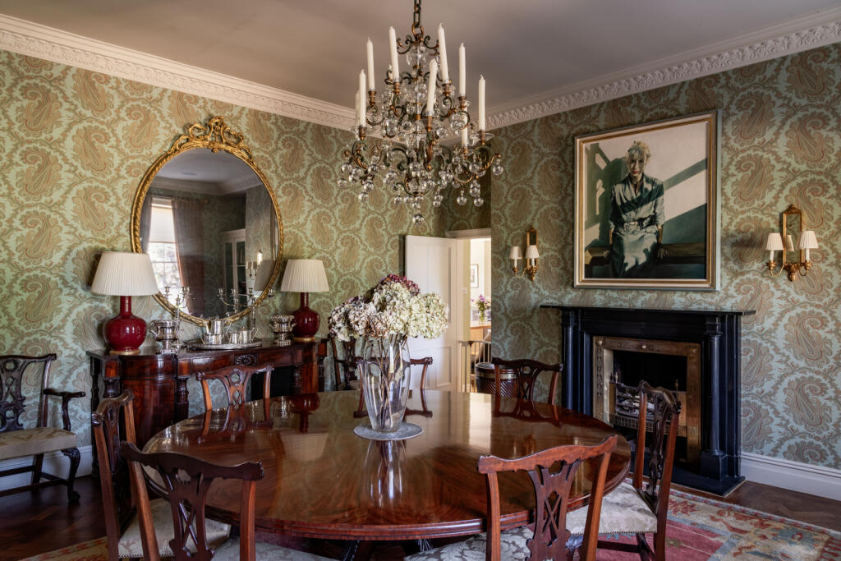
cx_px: 420
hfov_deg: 73.7
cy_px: 280
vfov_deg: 53.1
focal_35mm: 24
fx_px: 561
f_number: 10
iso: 250
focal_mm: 24
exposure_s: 1/6
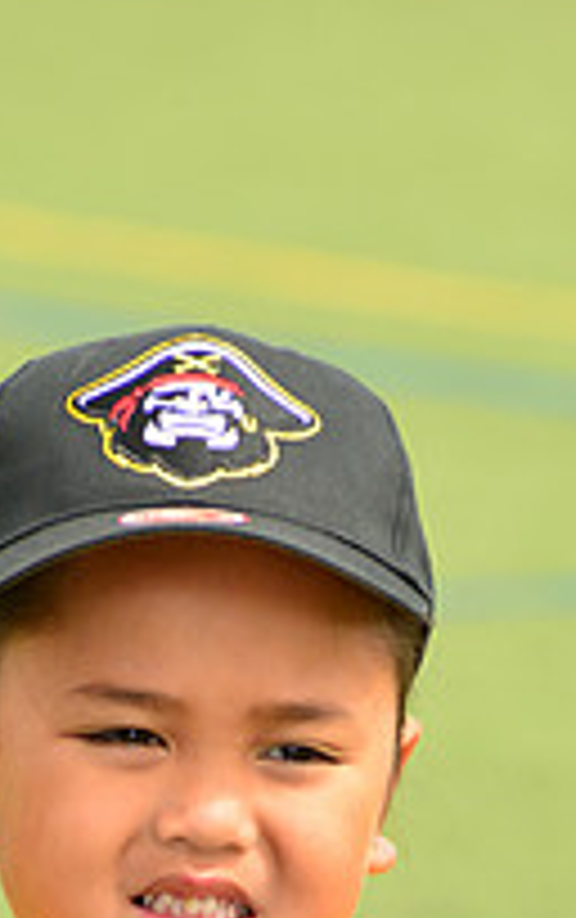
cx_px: 277
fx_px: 14502
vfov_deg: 3.6
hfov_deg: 2.3
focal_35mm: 579
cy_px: 1134
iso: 200
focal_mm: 200
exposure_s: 1/250
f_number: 9
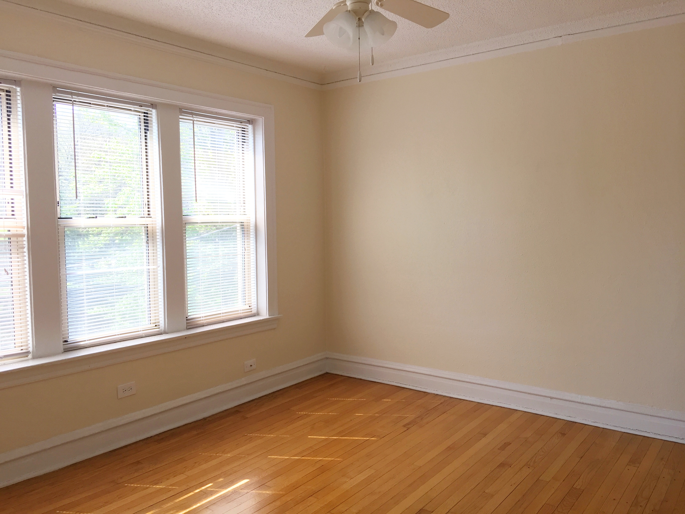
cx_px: 342
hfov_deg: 61.7
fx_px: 574
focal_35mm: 29
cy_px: 257
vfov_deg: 48.2
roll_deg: -0.2
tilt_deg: -2.4
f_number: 2.2
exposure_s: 1/120
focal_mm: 4.15
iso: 32
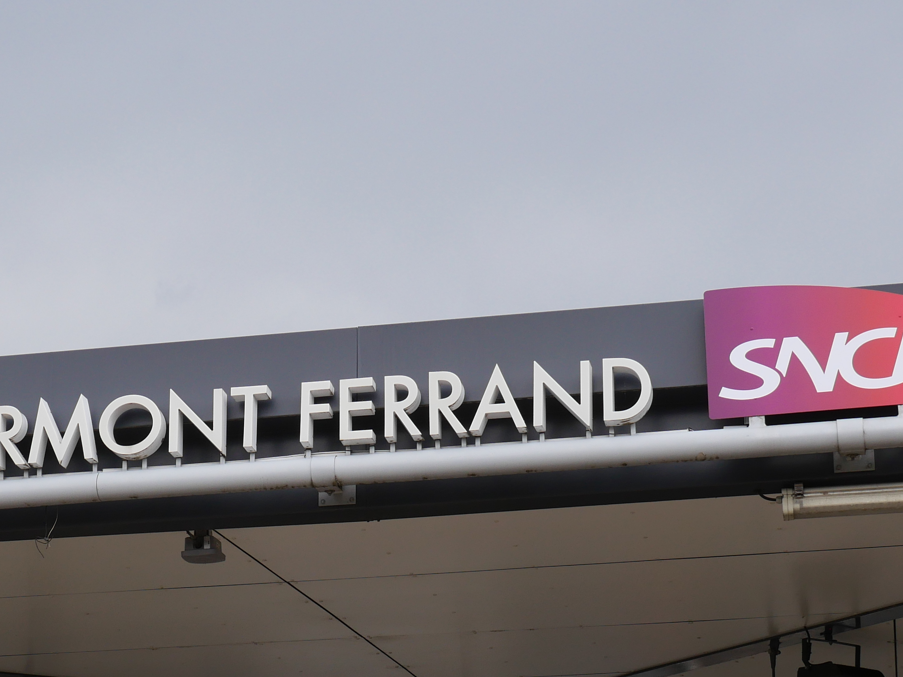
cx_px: 273
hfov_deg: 21.0
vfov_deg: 15.7
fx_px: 2426
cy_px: 599
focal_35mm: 93
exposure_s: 1/250
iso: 200
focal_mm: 20
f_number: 7.1
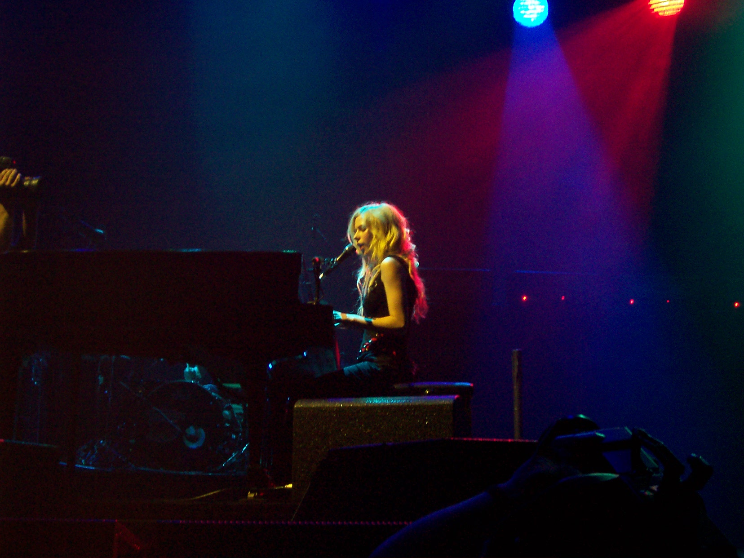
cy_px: 279
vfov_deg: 25.7
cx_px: 372
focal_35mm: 57
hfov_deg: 33.8
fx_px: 1225
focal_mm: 8.6
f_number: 3.4
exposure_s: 1/45
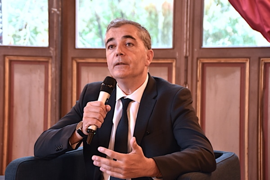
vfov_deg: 14.7
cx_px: 135
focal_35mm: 93
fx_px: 697
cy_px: 90
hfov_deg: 21.9
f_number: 5
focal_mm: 62
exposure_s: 1/30
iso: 1600
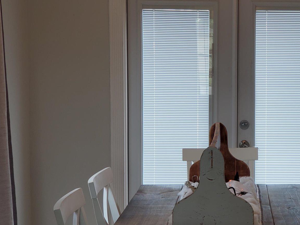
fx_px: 797
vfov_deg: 16.1
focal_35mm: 92
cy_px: 108
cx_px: 254
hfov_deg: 21.0
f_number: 2.4
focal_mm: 6
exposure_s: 1/40
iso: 64
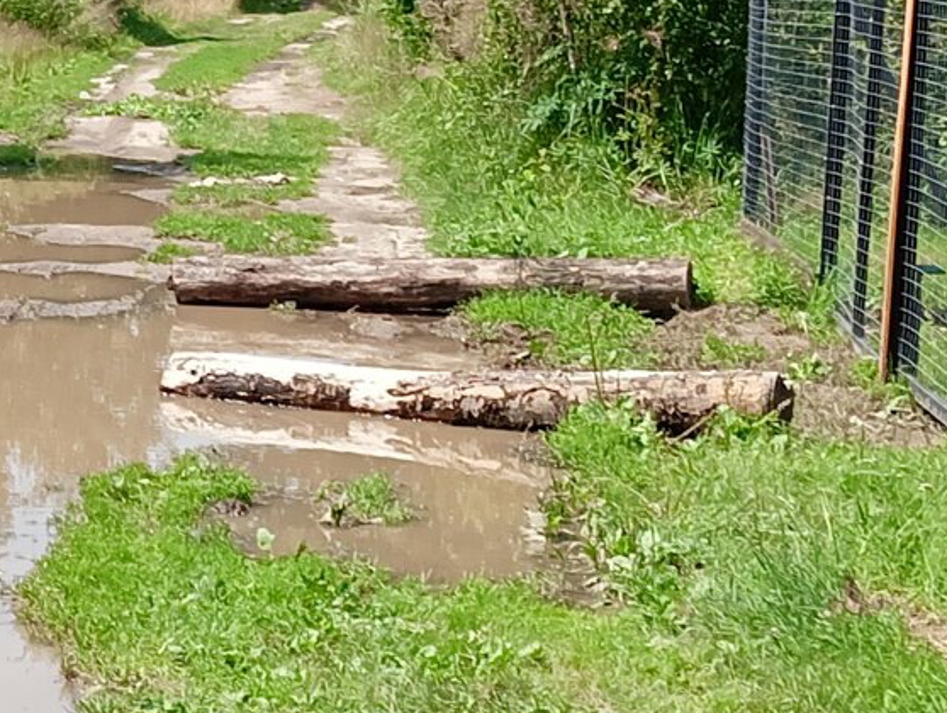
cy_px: 237
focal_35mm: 122
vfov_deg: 12.2
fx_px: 3342
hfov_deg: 15.9
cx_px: 54
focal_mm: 4.05
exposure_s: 1/422
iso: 50
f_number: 1.8
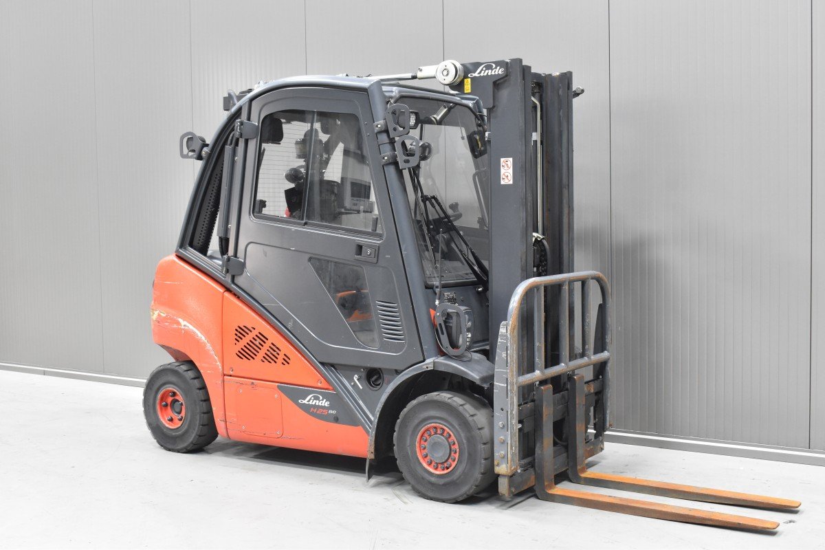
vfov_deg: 30.8
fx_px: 997
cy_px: 275
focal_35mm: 44
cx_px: 412
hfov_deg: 45.0
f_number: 7.1
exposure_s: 1/13
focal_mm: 29
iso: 1600
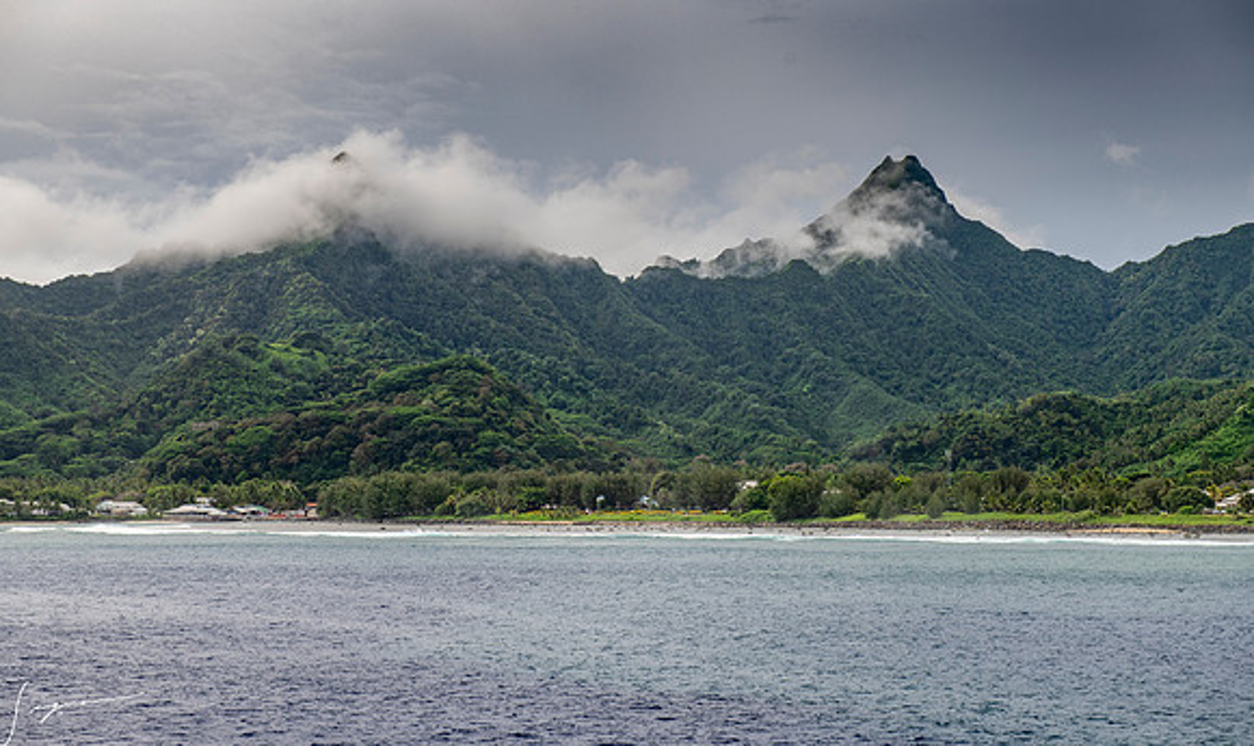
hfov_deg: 27.7
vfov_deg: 16.7
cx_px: 621
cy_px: 356
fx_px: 2544
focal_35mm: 75
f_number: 8
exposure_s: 1/200
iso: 160
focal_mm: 70
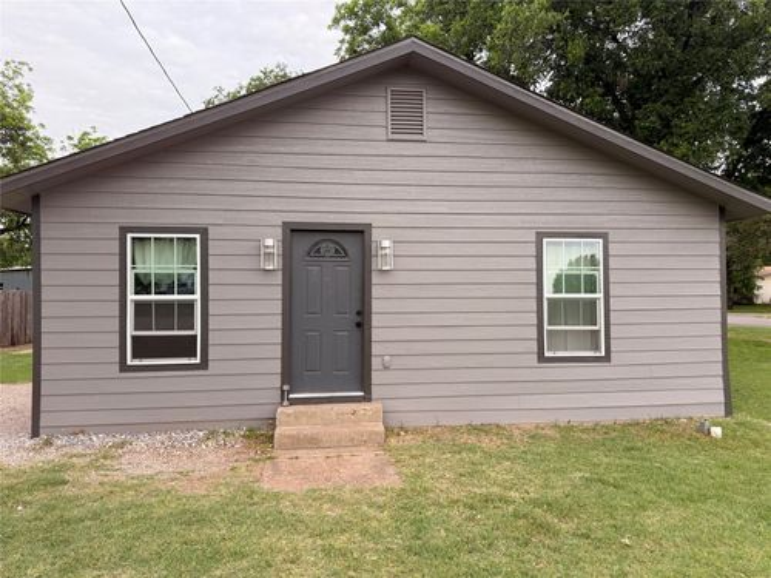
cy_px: 289
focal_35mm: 24
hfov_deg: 71.6
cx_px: 386
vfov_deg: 56.8
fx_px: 535
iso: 125
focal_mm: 6.76
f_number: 1.78
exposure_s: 1/160
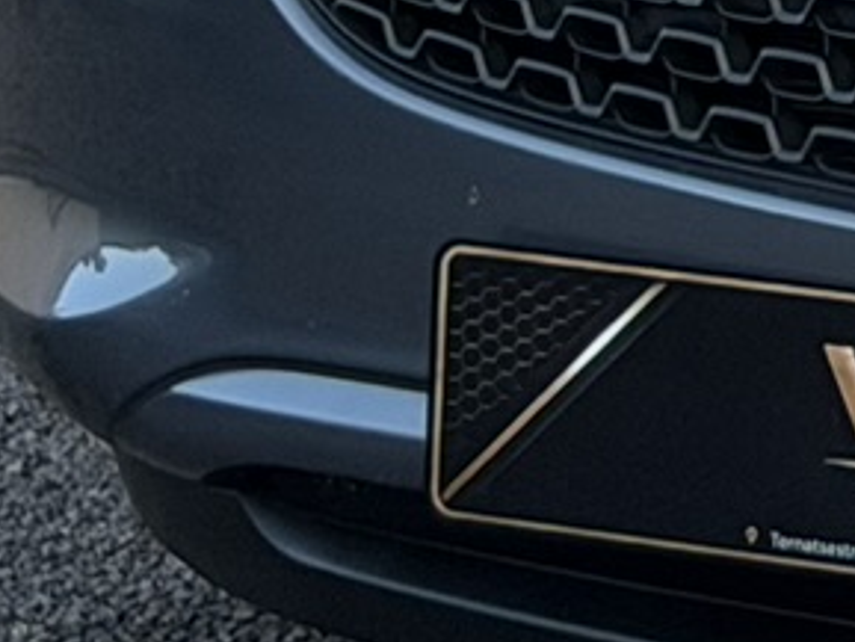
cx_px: 2390
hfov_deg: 5.5
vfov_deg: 4.2
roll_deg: -0.5
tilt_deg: -1.3
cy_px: -1177
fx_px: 8401
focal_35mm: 340
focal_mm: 6.76
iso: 64
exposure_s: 1/245
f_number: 1.78
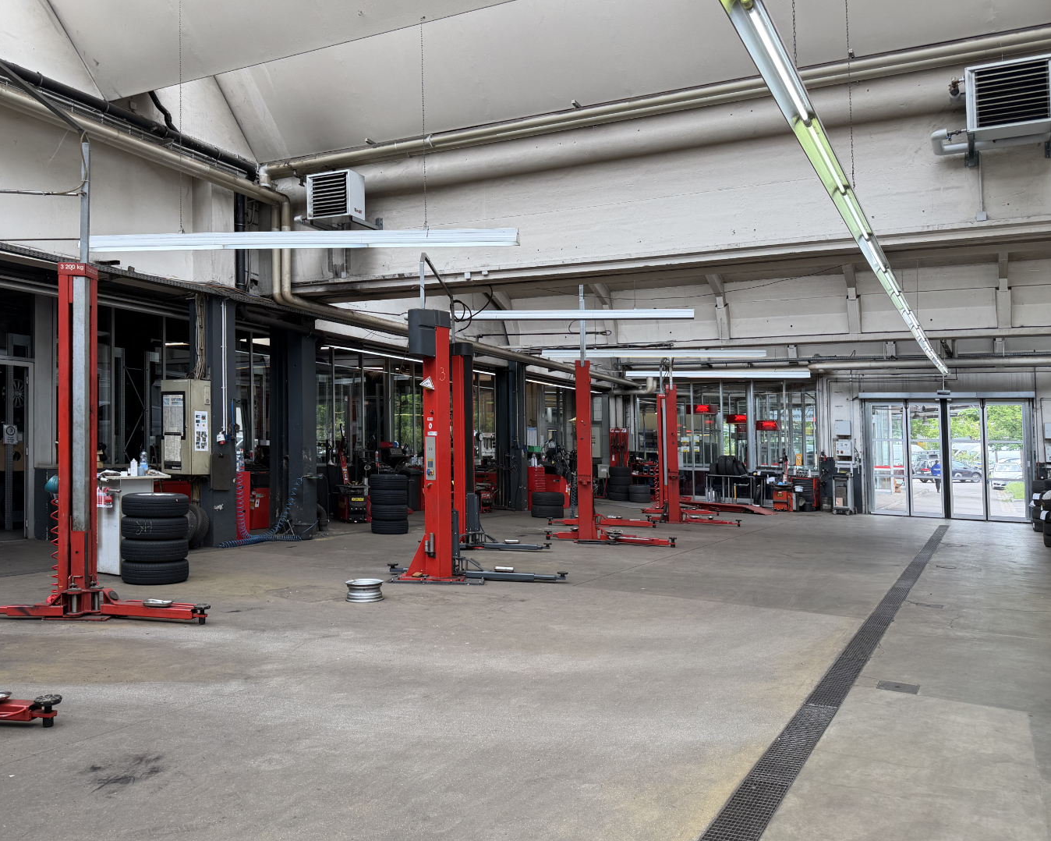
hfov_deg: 66.0
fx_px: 809
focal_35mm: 26
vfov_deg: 54.9
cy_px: 418
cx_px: 518
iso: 64
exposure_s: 1/170
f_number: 1.8
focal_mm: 6.8
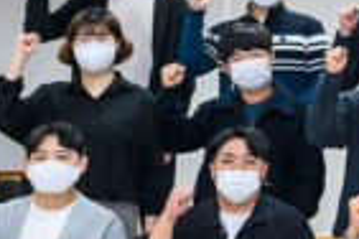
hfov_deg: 10.8
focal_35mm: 169
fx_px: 1685
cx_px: 784
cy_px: 3
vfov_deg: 8.1
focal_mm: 31
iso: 2000
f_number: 6.3
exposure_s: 1/100
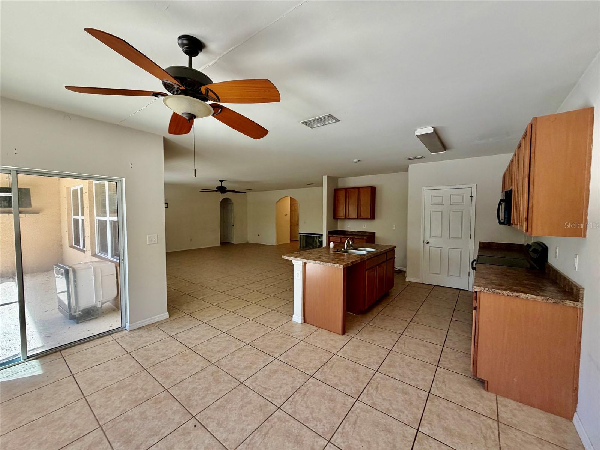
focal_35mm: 14
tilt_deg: -3.9
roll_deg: +0.6
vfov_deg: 85.7
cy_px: 225
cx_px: 300
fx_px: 243
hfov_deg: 102.1
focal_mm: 2.22
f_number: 2.2
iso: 125
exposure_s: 1/121
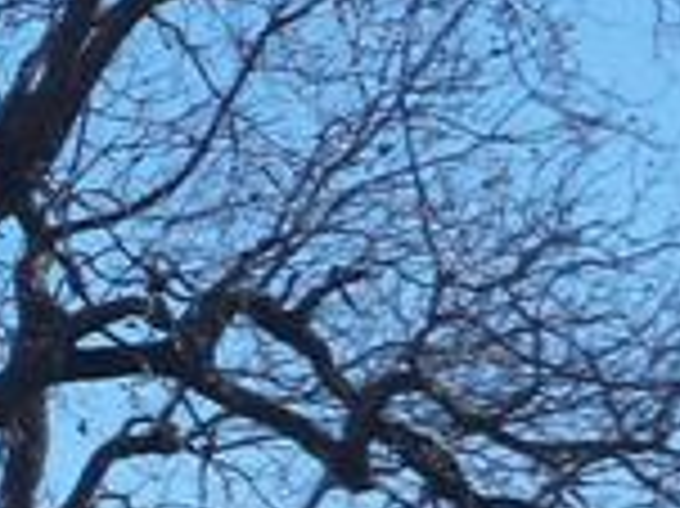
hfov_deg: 5.7
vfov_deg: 4.5
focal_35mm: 333
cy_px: 310
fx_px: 6536
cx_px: -1148
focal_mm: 8.7
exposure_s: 1/400
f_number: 4.6
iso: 64
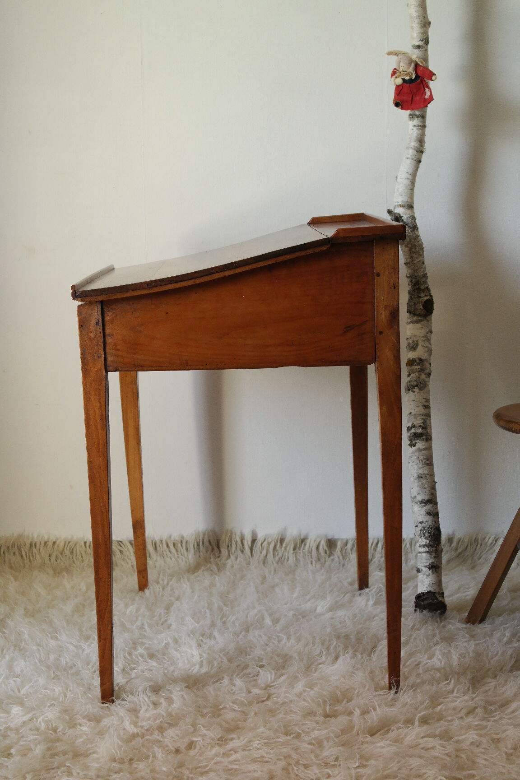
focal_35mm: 69
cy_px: 390
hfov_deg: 19.7
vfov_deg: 29.2
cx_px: 260
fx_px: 1495
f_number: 5.6
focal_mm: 45
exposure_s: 1/50
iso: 800
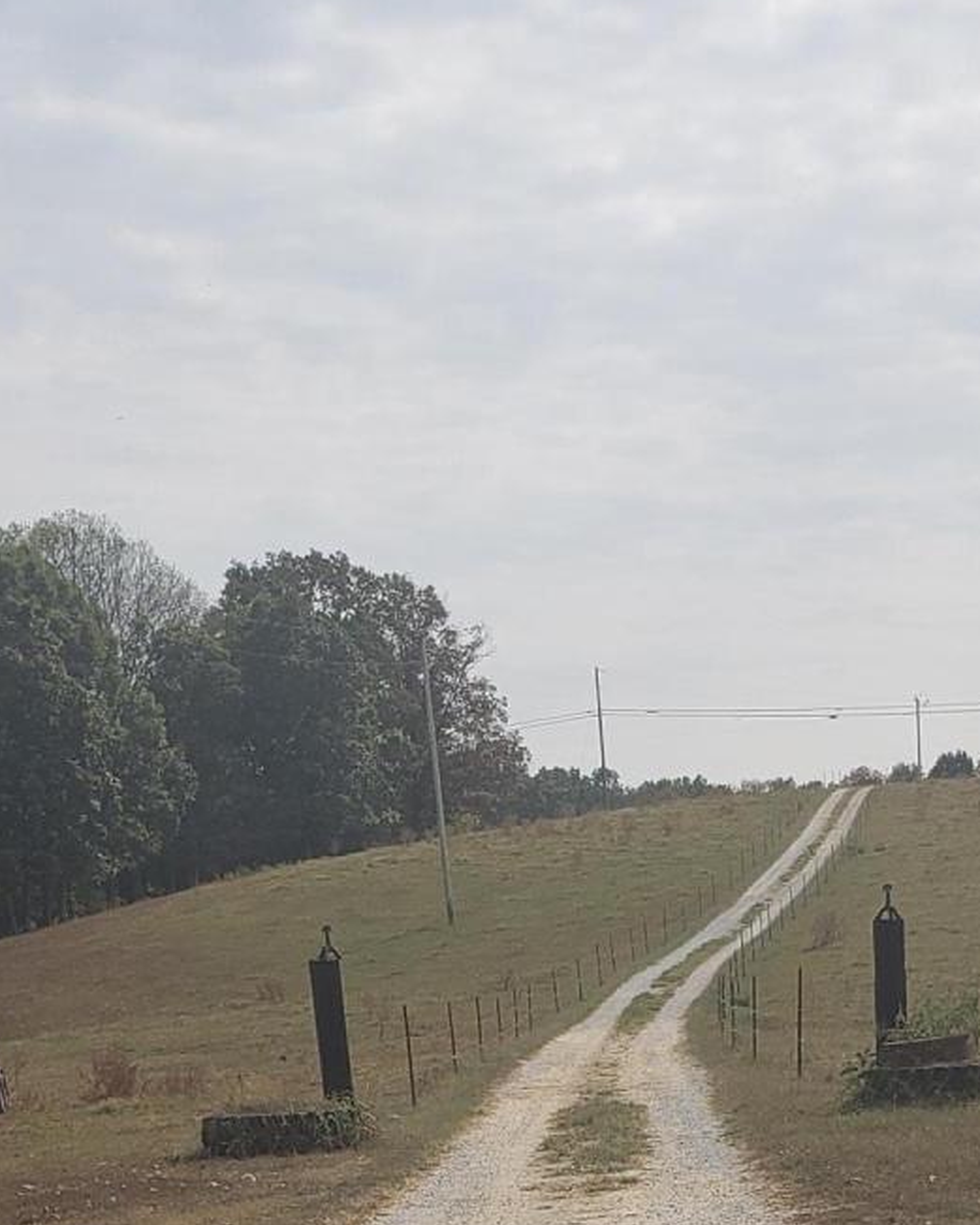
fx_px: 2827
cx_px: 613
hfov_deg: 19.6
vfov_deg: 22.6
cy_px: 1443
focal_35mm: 78
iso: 50
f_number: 2.4
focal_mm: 4.3
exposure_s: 1/2157
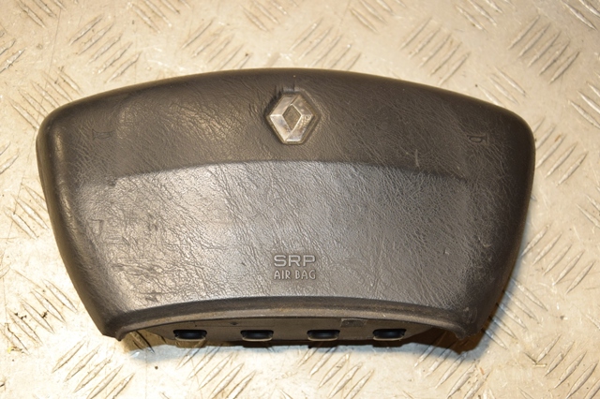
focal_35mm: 60
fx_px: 999
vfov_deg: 22.6
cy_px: 200
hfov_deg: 33.4
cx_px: 300
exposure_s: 1/200
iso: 800
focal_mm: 40
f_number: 4.8
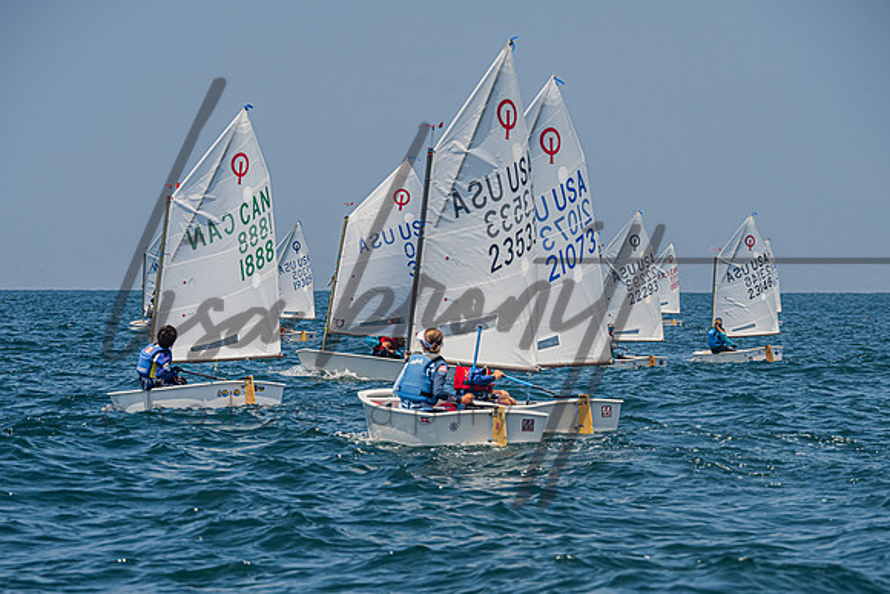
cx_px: 445
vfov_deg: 6.2
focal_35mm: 221
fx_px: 5454
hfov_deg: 9.3
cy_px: 370
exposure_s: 1/1250
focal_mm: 170
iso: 250
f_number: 7.6
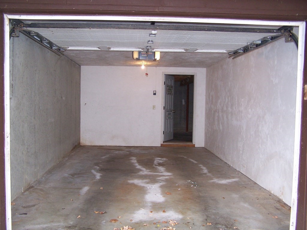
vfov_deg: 37.7
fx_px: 337
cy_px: 115
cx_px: 154
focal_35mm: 38
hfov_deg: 49.0
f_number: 2.8
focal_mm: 6.3
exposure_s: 1/60
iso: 140
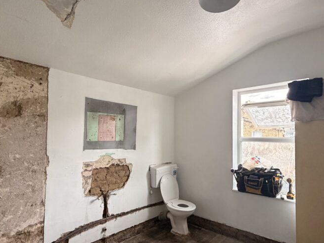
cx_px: 170
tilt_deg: +0.9
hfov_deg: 76.3
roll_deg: -1.3
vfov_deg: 61.0
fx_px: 206
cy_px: 133
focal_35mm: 22
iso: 320
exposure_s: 1/121
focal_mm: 2.22
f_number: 2.2
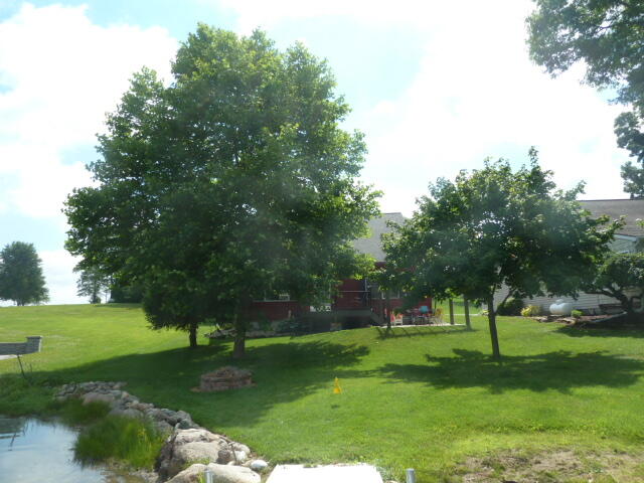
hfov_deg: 69.4
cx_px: 322
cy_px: 242
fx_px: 465
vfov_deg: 54.9
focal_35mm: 25
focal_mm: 4.1
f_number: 4
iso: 80
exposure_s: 1/500
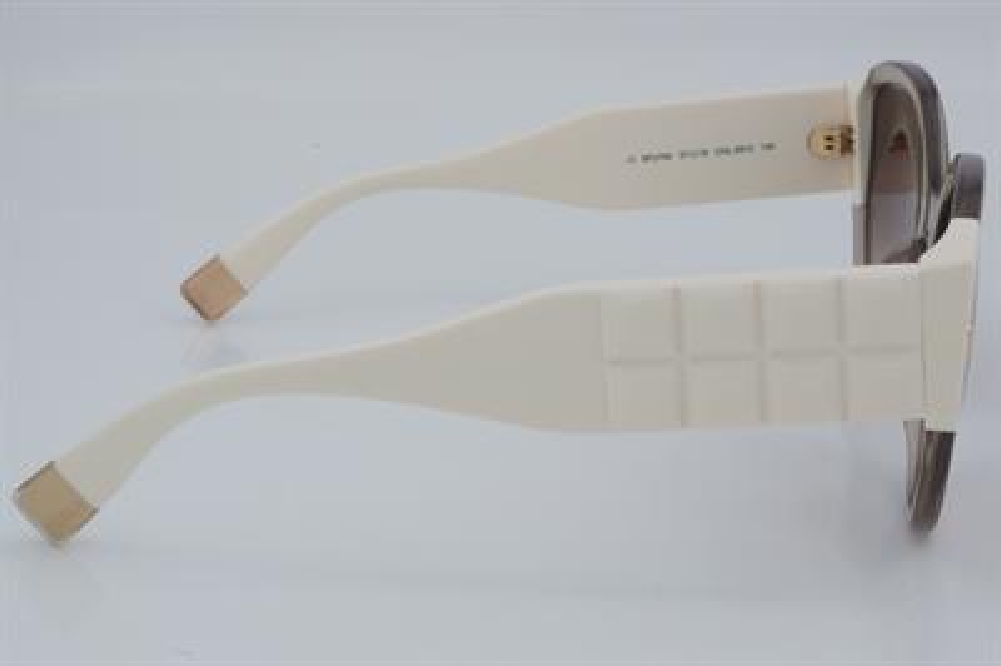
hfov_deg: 24.6
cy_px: 333
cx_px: 500
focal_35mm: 82
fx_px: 2292
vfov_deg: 16.5
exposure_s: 1/4
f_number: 32
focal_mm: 55
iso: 100
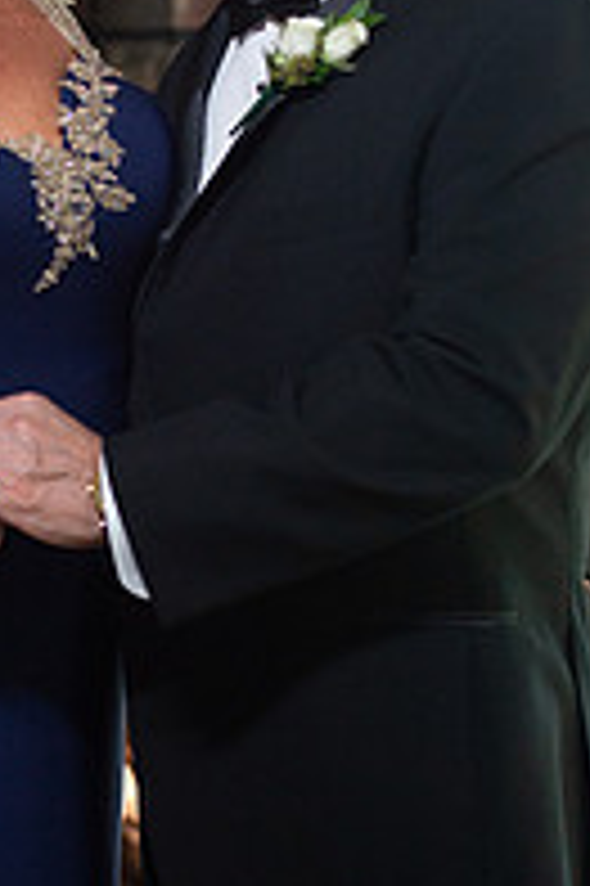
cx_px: 110
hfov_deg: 11.9
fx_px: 2807
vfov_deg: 17.9
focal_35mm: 114
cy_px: 369
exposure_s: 1/400
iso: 1000
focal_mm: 50
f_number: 2.5
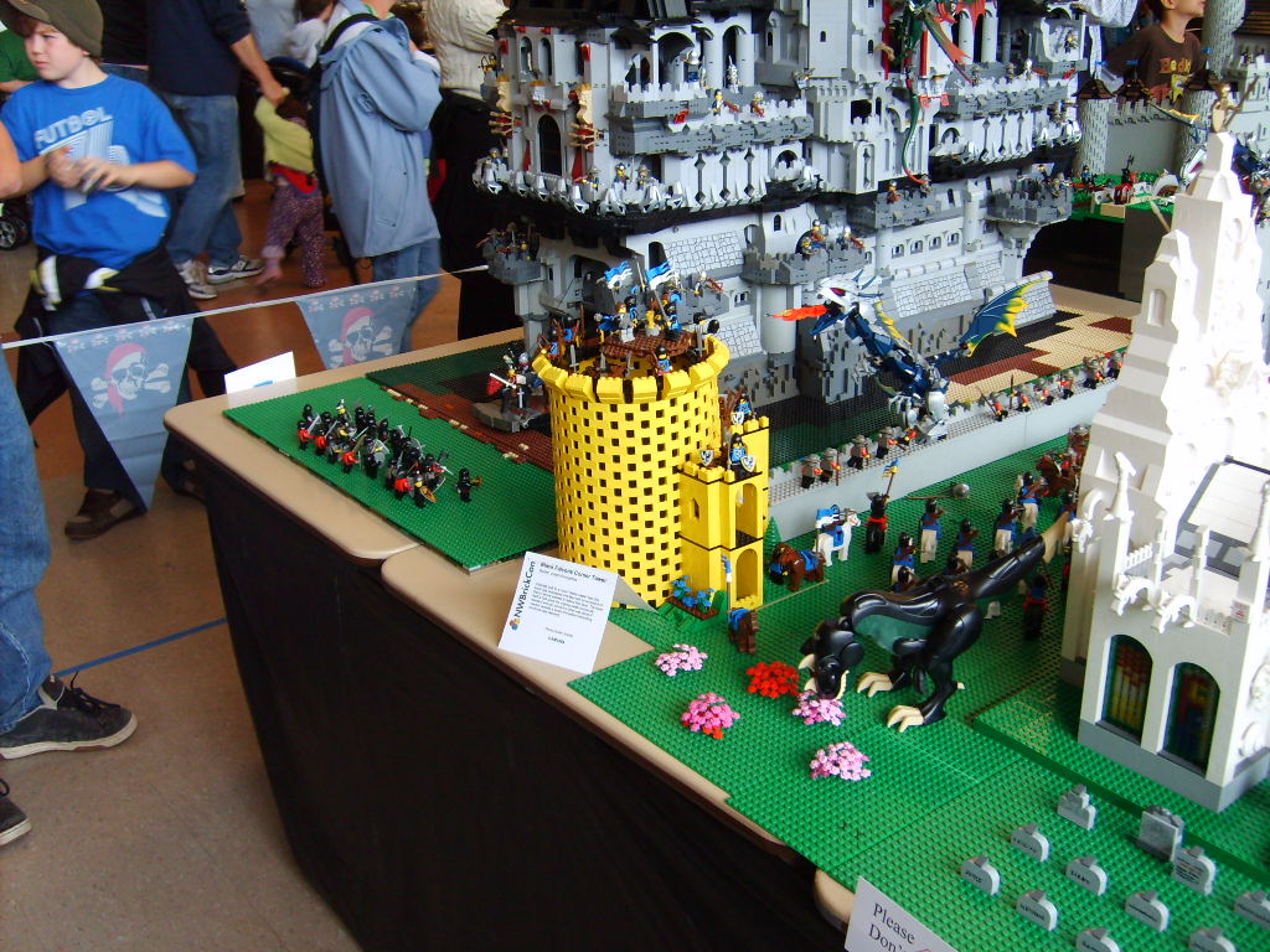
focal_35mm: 35
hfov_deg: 52.6
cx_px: 635
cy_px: 476
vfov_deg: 40.7
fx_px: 1284
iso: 100
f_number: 2.8
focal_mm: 5.8
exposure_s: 1/30
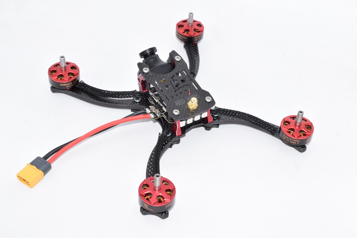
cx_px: 178
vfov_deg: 22.6
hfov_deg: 33.4
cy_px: 119
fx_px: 595
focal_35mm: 60
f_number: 20
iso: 100
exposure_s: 1/25
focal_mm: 40
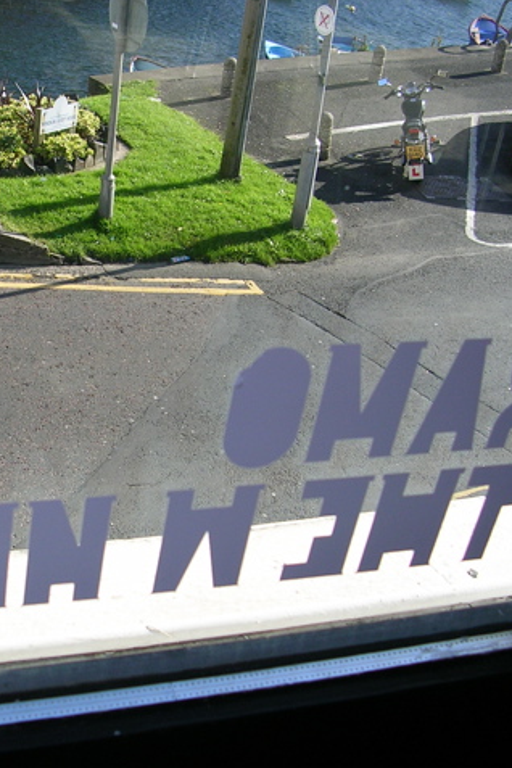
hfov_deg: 24.9
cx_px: 64
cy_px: 383
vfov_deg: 37.5
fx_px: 1131
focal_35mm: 53
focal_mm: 5.8
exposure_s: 1/335
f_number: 2.8
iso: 50
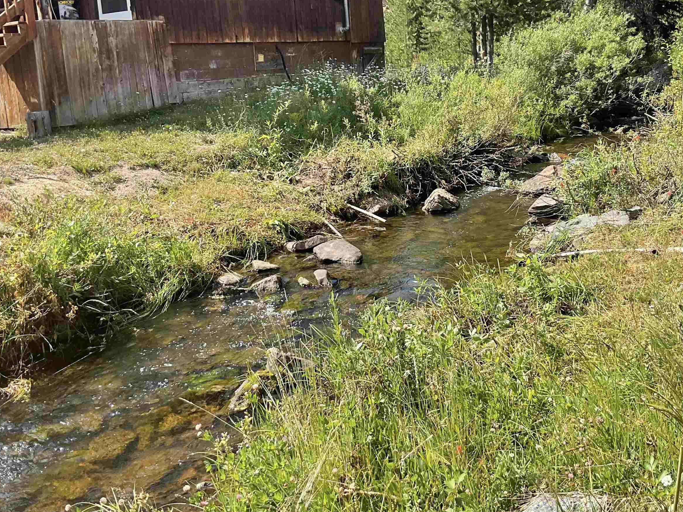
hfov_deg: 48.9
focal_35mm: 38
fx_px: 750
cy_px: 204
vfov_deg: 37.6
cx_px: 369
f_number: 1.8
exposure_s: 1/642
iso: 16
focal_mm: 3
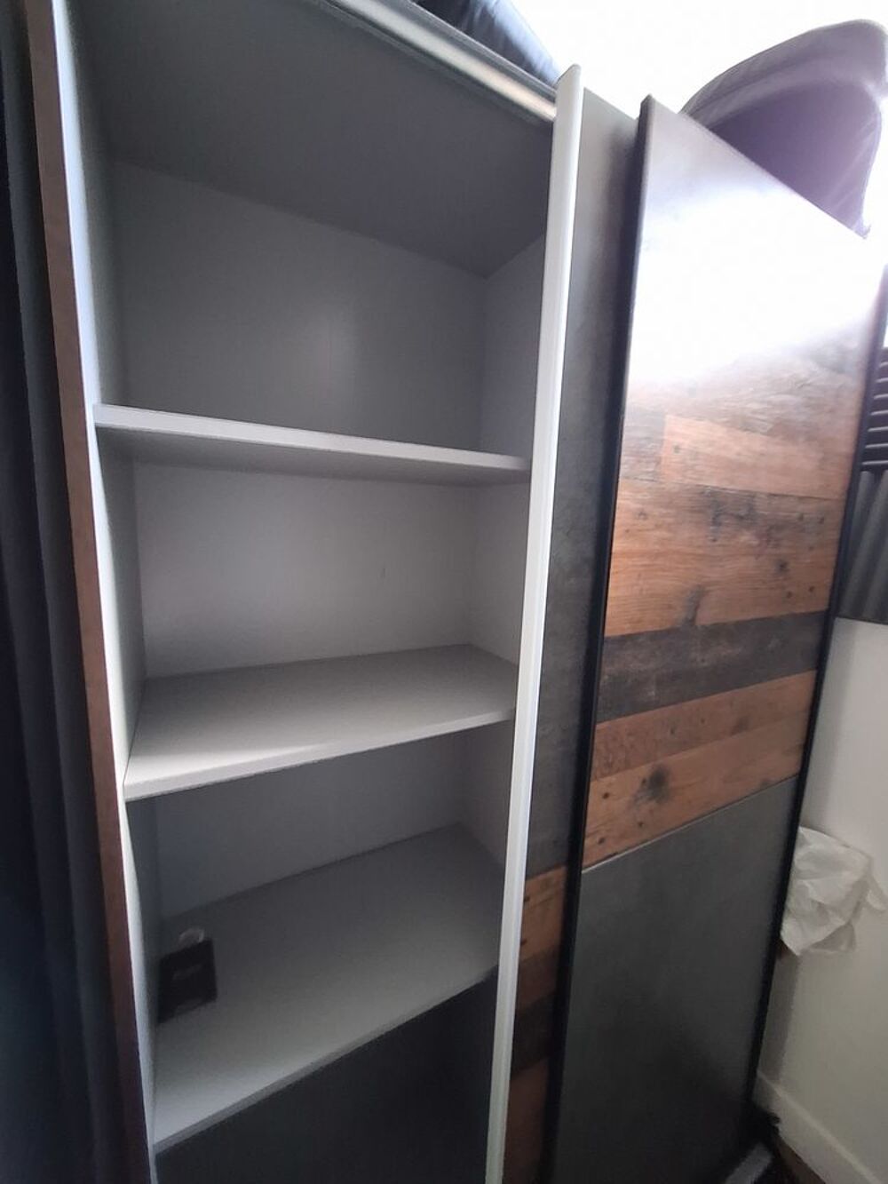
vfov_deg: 106.2
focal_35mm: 13
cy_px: 592
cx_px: 444
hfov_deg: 89.9
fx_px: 445
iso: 400
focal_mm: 1.74
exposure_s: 1/8
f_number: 2.2
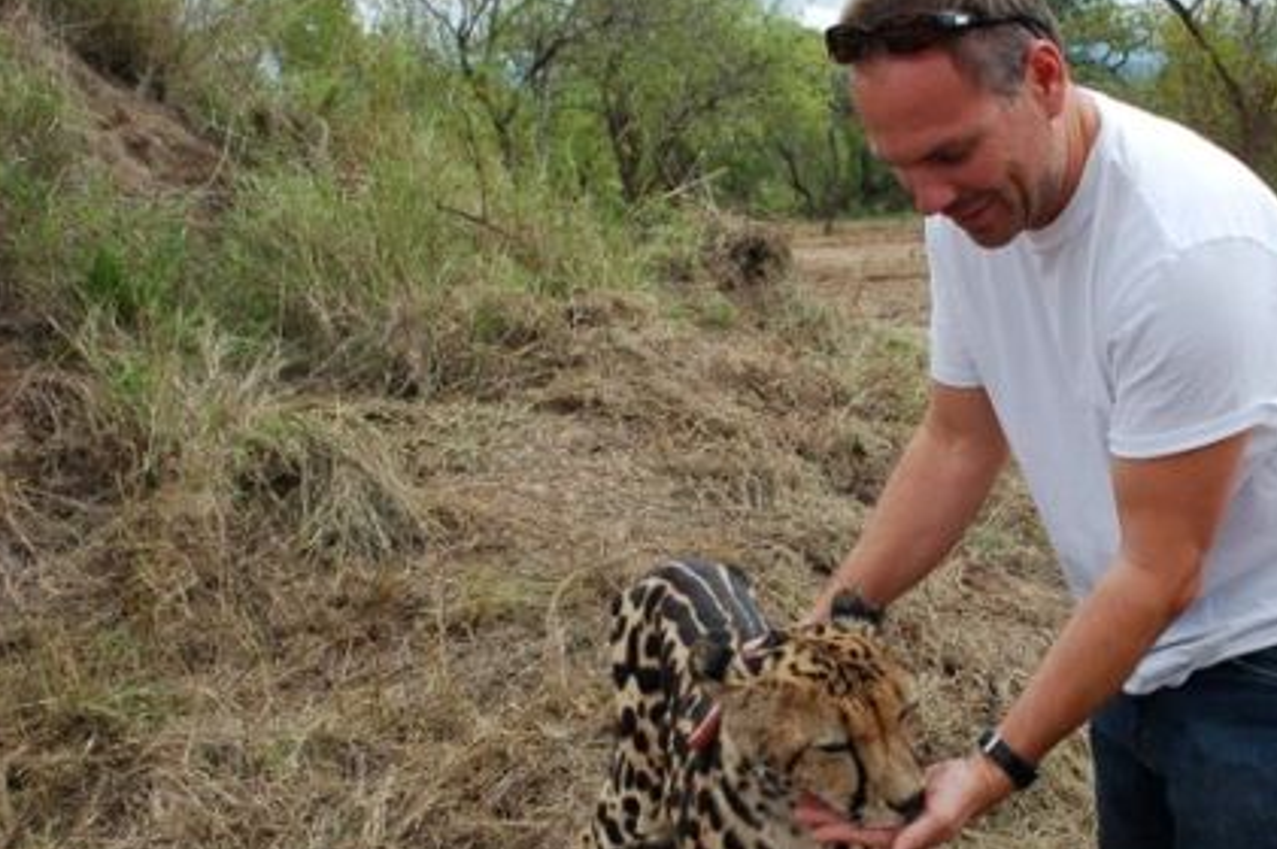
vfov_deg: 26.8
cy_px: 556
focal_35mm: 50
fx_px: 1772
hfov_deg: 39.0
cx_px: 878
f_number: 8
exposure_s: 1/250
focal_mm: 24
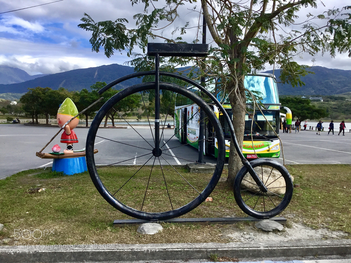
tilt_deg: -3.3
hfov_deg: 58.4
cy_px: 132
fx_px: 314
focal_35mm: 31
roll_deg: -0.4
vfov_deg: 45.4
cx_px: 176
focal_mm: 3.3
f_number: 2.4
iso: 25
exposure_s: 1/769
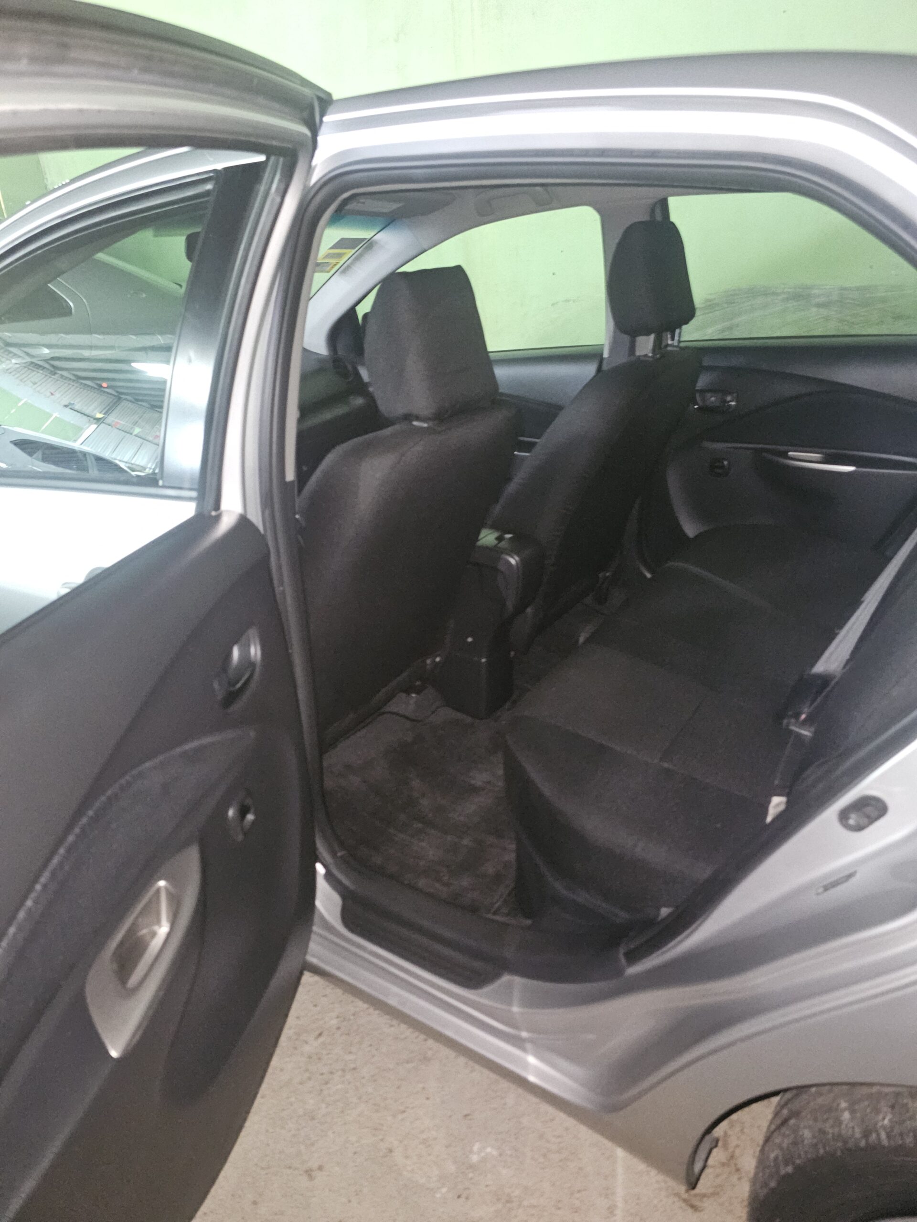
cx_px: 458
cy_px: 611
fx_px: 812
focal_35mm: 23
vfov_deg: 73.9
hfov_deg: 58.9
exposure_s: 1/4.77
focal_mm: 6.3
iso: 1000
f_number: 1.7
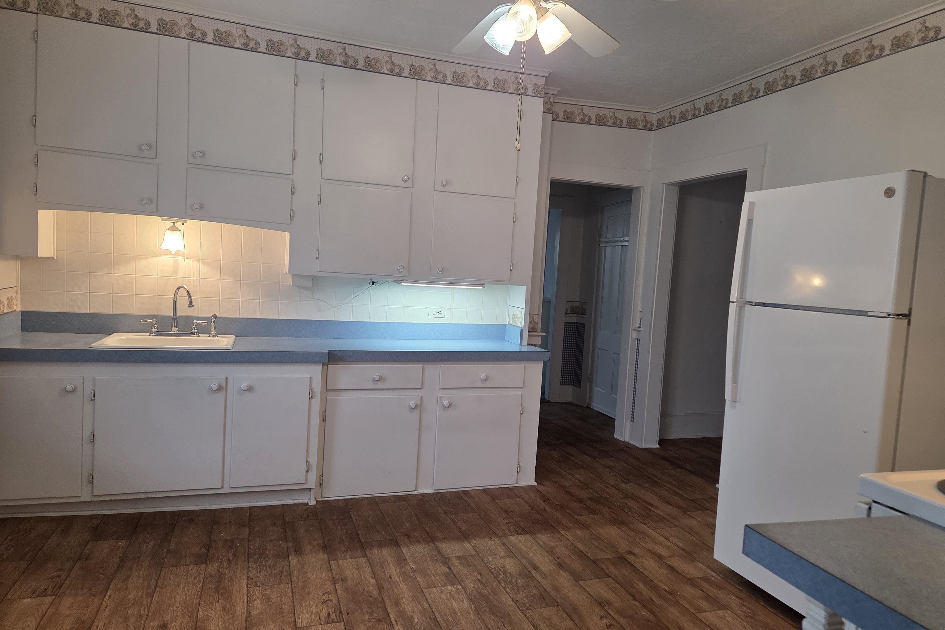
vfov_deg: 53.1
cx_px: 471
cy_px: 330
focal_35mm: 24
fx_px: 630
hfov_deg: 73.7
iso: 125
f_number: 1.8
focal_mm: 5.4
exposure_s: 1/120
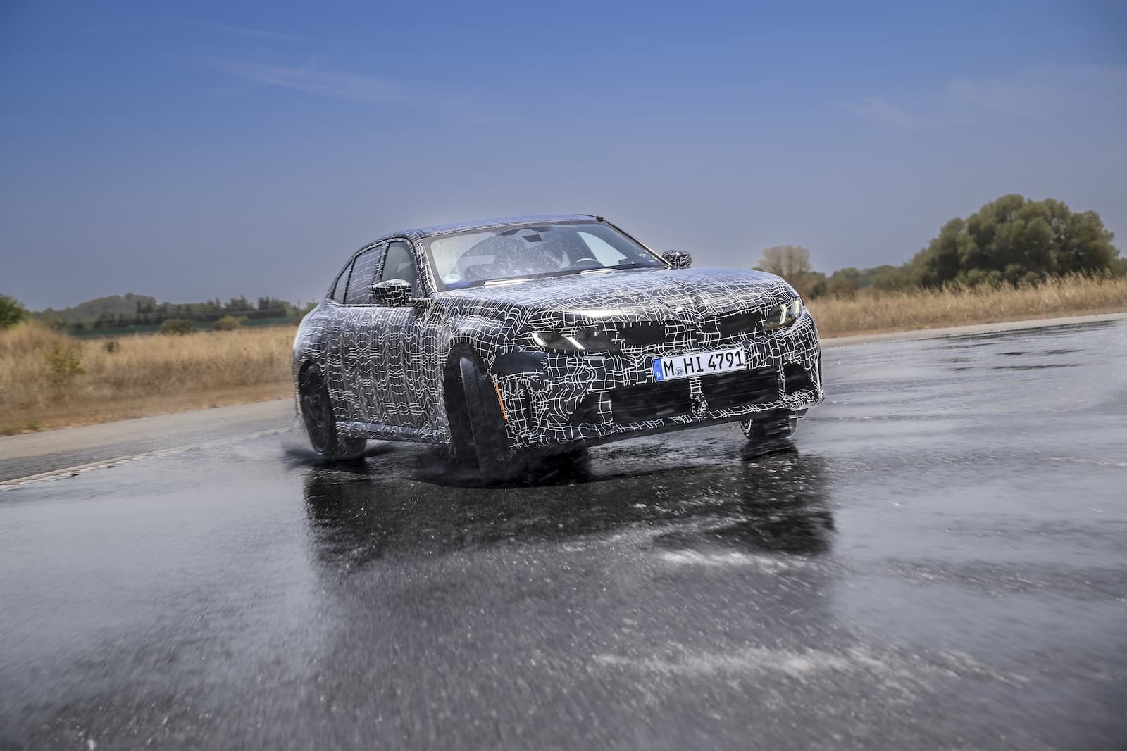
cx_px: 564
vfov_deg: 25.5
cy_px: 376
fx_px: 1659
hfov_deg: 37.5
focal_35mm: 53
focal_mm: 53
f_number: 4.5
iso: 50
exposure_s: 1/125
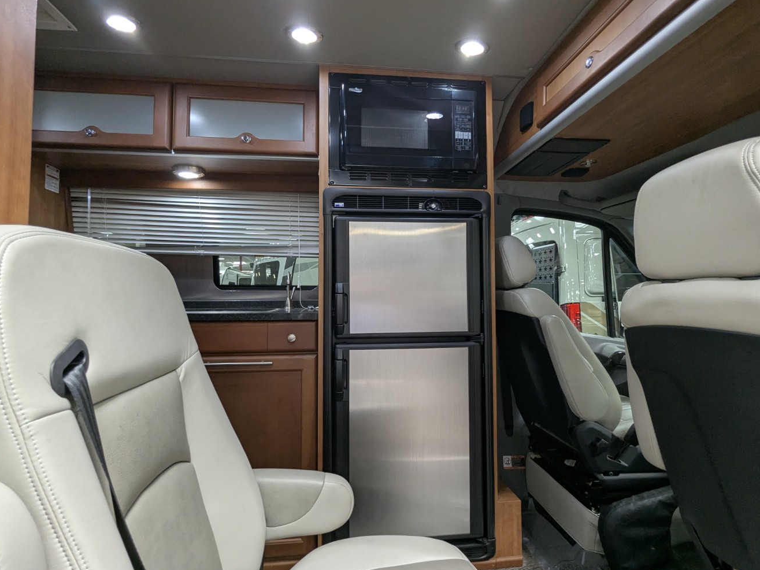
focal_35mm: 17
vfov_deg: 74.7
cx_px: 377
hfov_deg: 91.0
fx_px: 373
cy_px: 280
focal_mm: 2.35
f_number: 2.2
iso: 207
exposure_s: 1/70.5
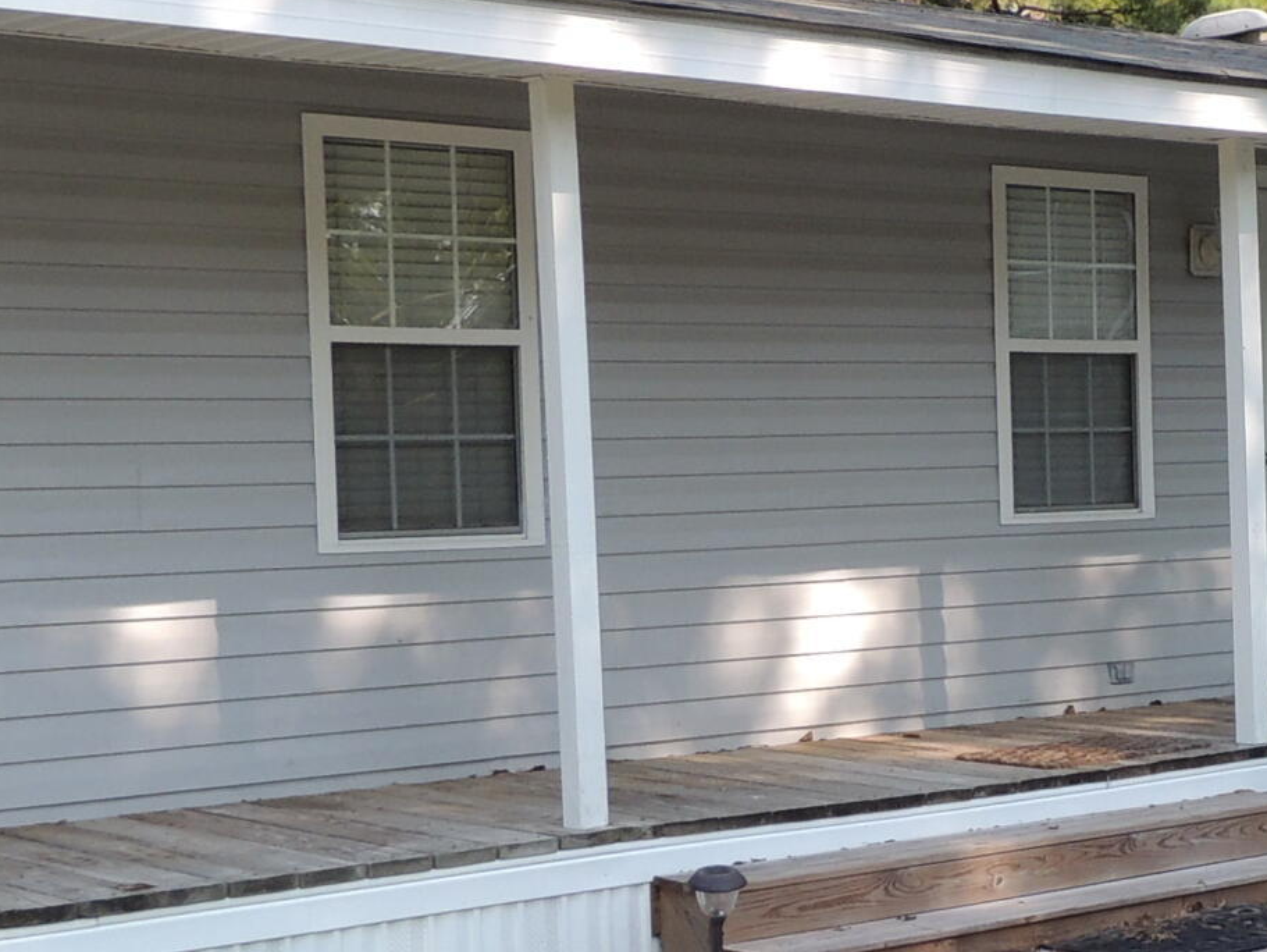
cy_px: 592
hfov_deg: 23.6
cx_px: 1280
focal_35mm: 79
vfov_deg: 18.6
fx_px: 2893
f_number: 3
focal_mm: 4.3
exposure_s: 1/320
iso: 100
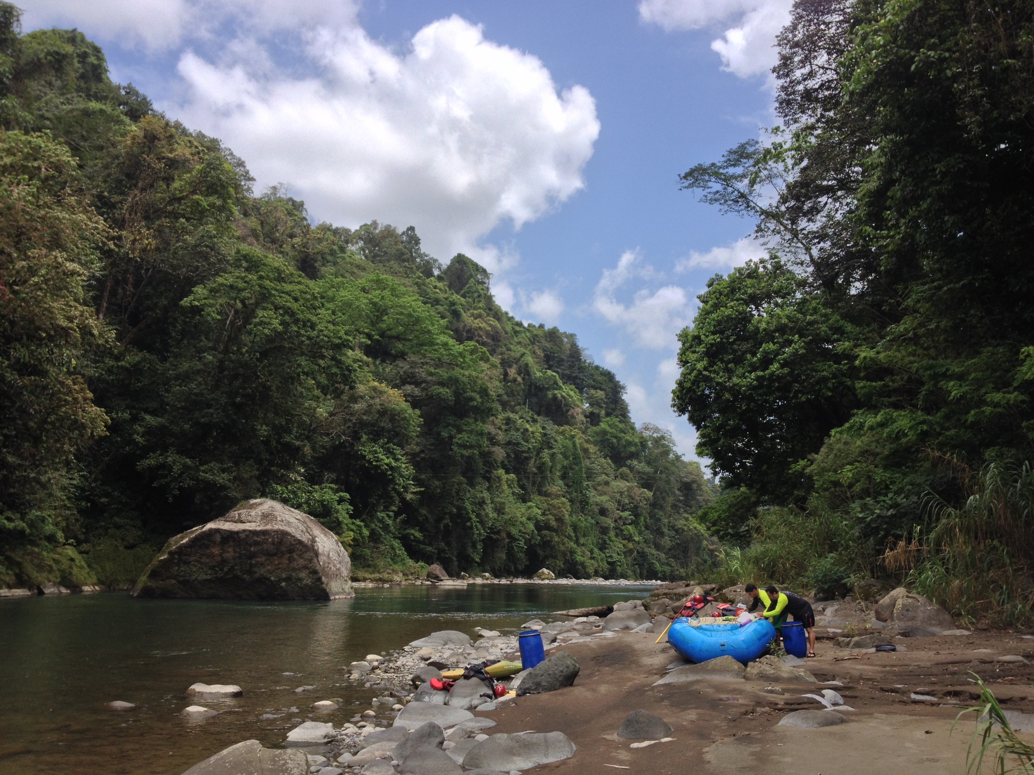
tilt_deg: +6.8
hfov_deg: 52.6
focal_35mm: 35
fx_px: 1045
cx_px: 517
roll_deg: -1.0
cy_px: 388
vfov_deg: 40.7
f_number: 2.4
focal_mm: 4.28
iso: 50
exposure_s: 1/1416
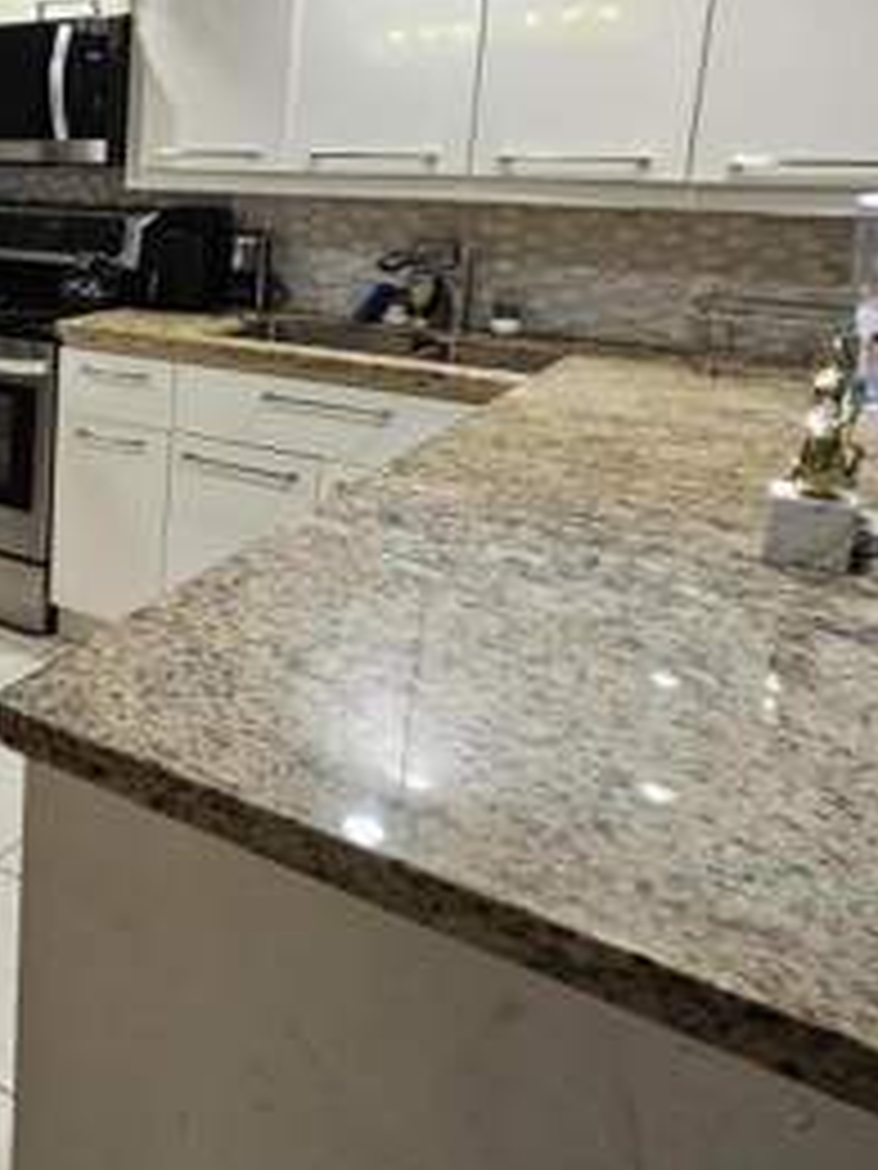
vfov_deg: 55.2
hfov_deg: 34.6
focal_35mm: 32
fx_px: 1082
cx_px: -194
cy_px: 356
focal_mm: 2.2
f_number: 2.2
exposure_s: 1/60
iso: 200
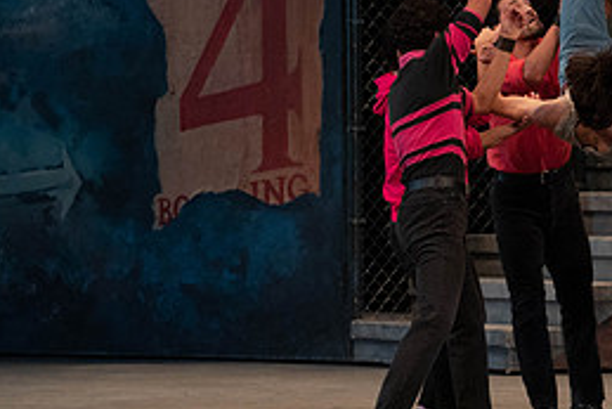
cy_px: 117
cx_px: 451
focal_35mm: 383
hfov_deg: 5.4
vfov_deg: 3.6
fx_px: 6514
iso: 3200
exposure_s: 1/400
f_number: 4.5
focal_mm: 171
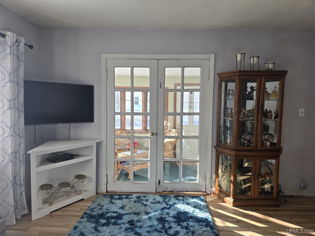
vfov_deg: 58.9
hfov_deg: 73.9
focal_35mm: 23
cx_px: 158
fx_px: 209
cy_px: 118
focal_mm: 6.3
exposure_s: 1/180
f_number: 1.7
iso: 50
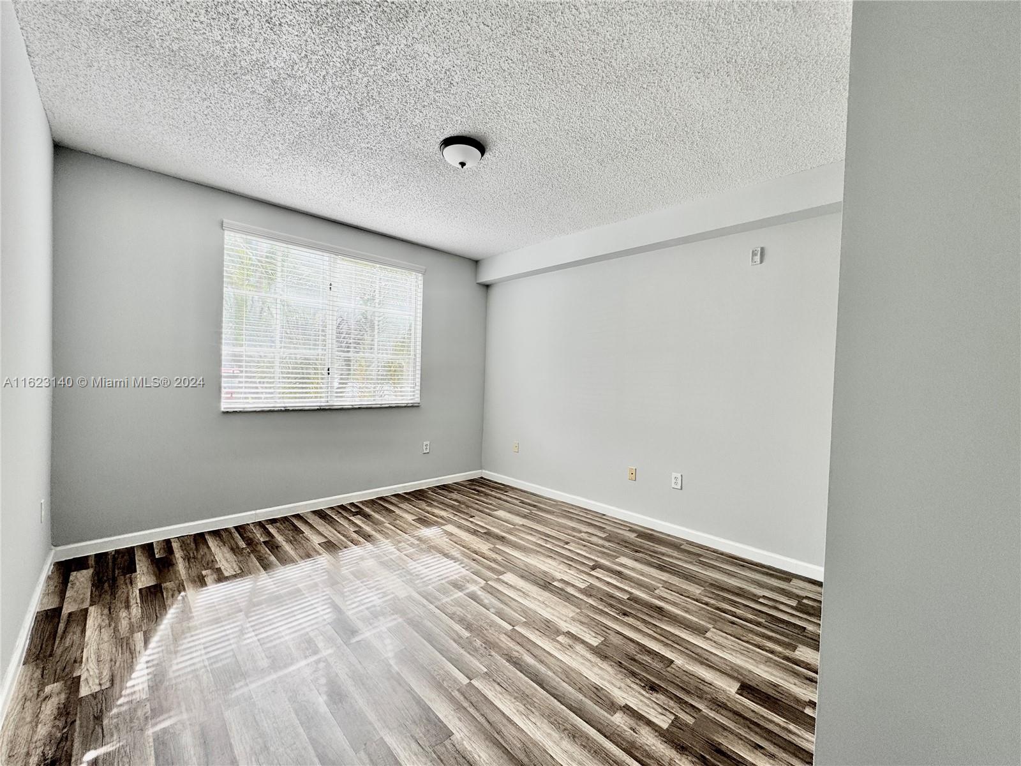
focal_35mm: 14
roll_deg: -2.7
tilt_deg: -1.8
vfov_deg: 85.7
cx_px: 510
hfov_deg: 102.1
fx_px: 413
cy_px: 383
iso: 40
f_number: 2.2
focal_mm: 2.22
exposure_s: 1/176
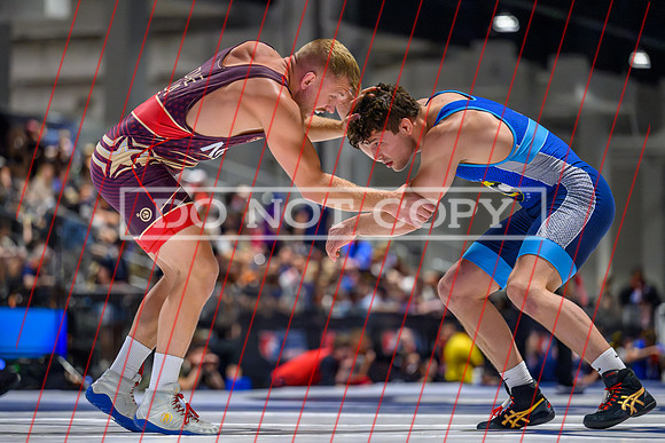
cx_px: 281
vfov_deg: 8.4
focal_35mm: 164
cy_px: 233
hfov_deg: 12.5
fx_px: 3025
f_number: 2.8
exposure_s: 1/800
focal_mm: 140
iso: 10000
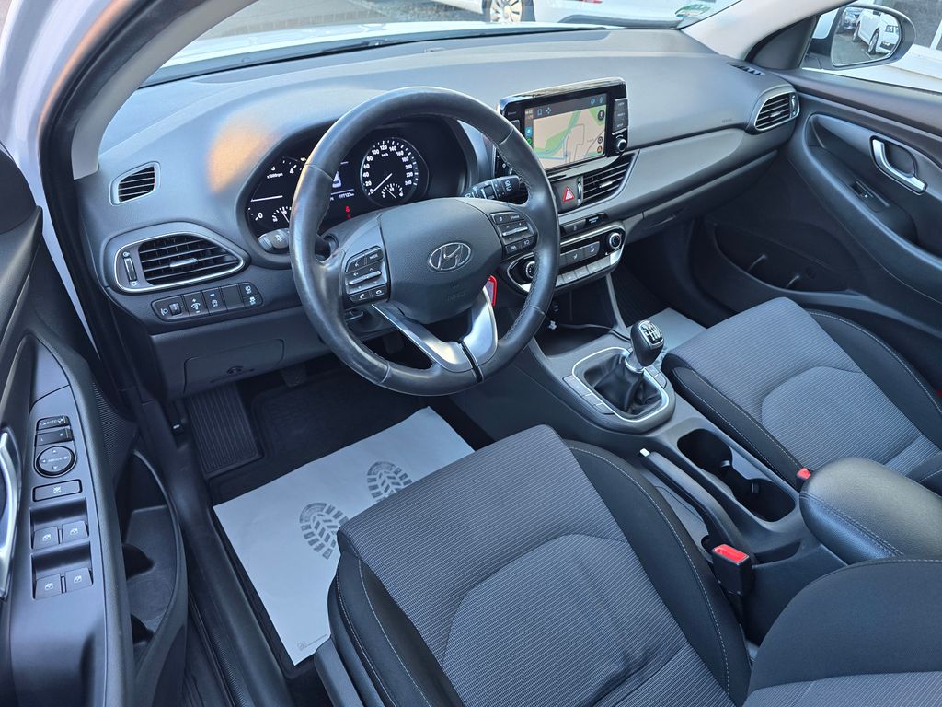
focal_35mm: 23
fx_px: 626
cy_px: 354
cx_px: 471
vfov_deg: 58.9
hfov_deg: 73.9
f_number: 1.7
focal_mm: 6.3
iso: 160
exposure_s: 1/100
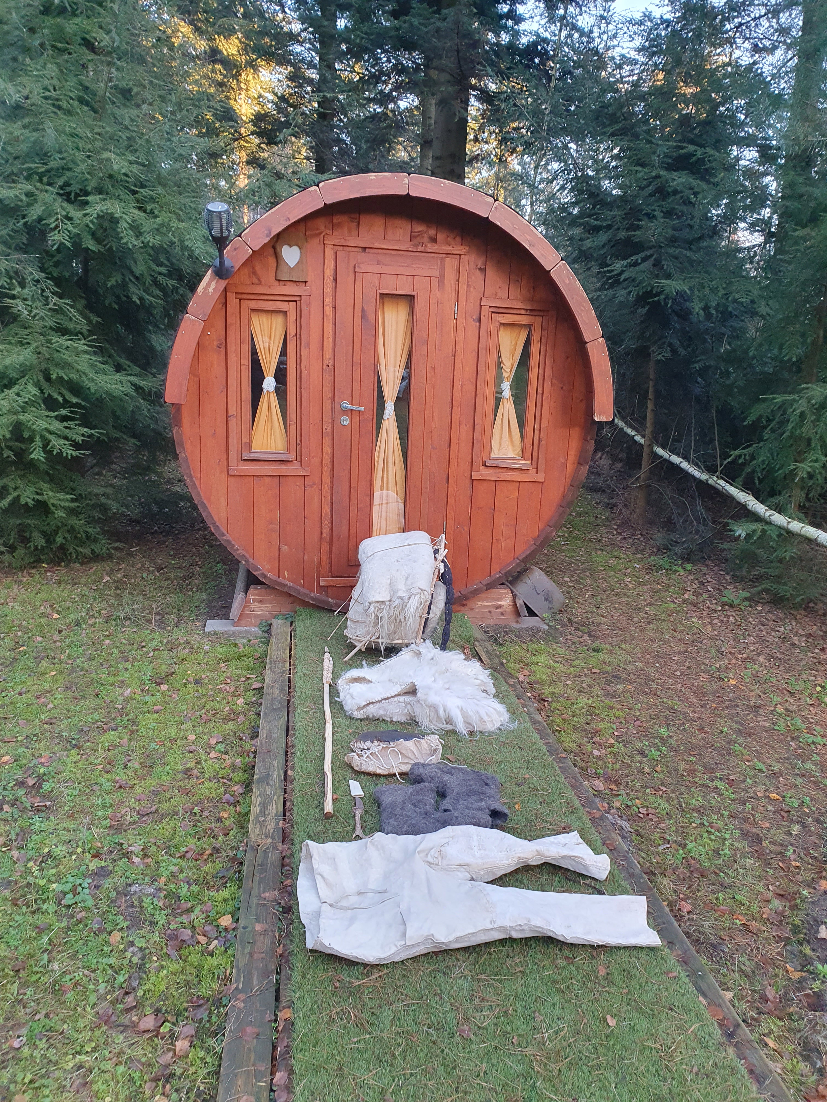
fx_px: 828
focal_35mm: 26
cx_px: 414
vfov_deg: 67.3
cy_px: 551
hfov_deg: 53.1
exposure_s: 1/100
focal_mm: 4.32
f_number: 2.4
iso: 200
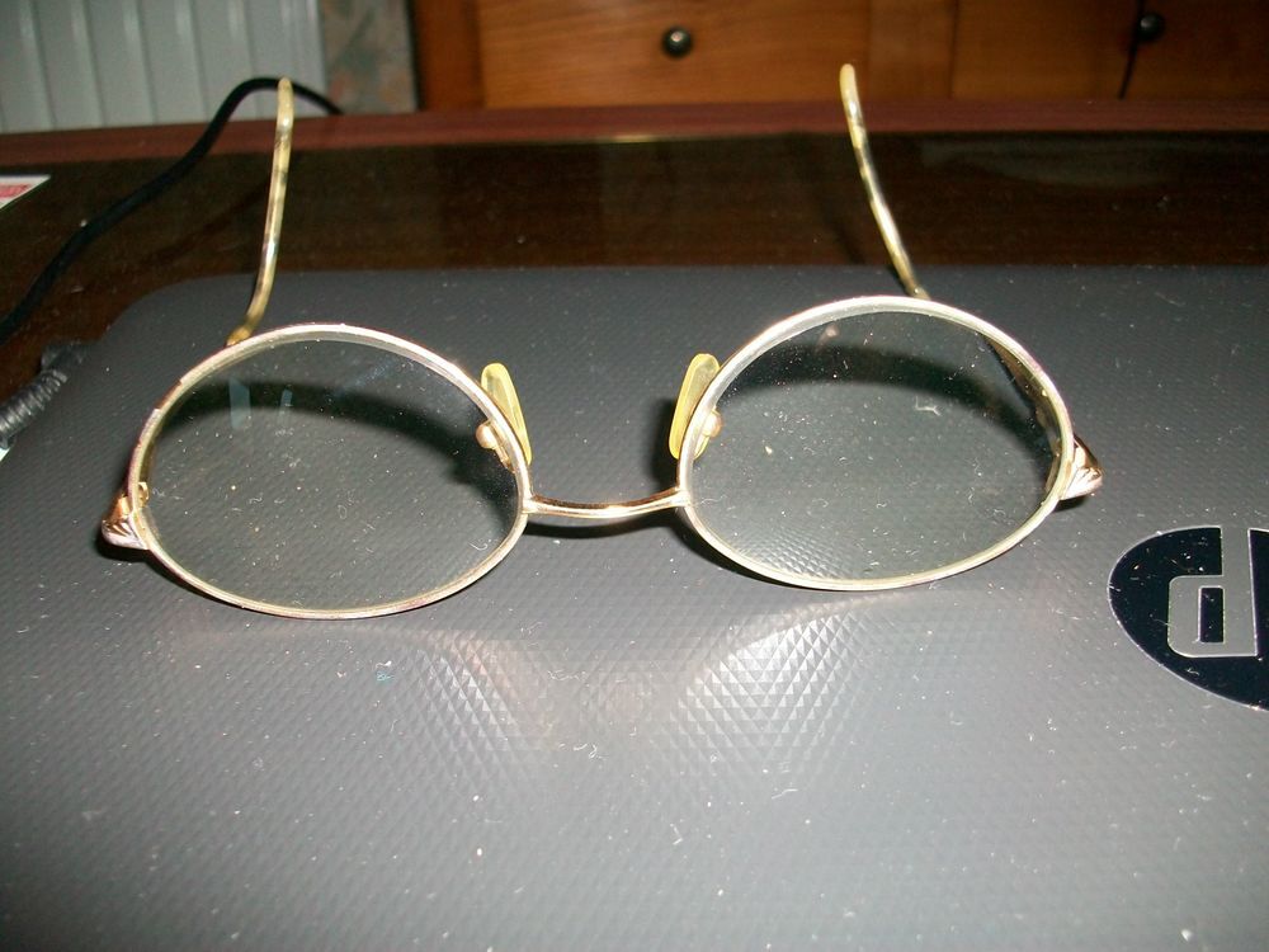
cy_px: 476
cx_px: 634
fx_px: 1246
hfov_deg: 54.0
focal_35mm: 34
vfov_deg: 41.8
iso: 120
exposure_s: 1/60
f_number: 2.8
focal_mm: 5.7
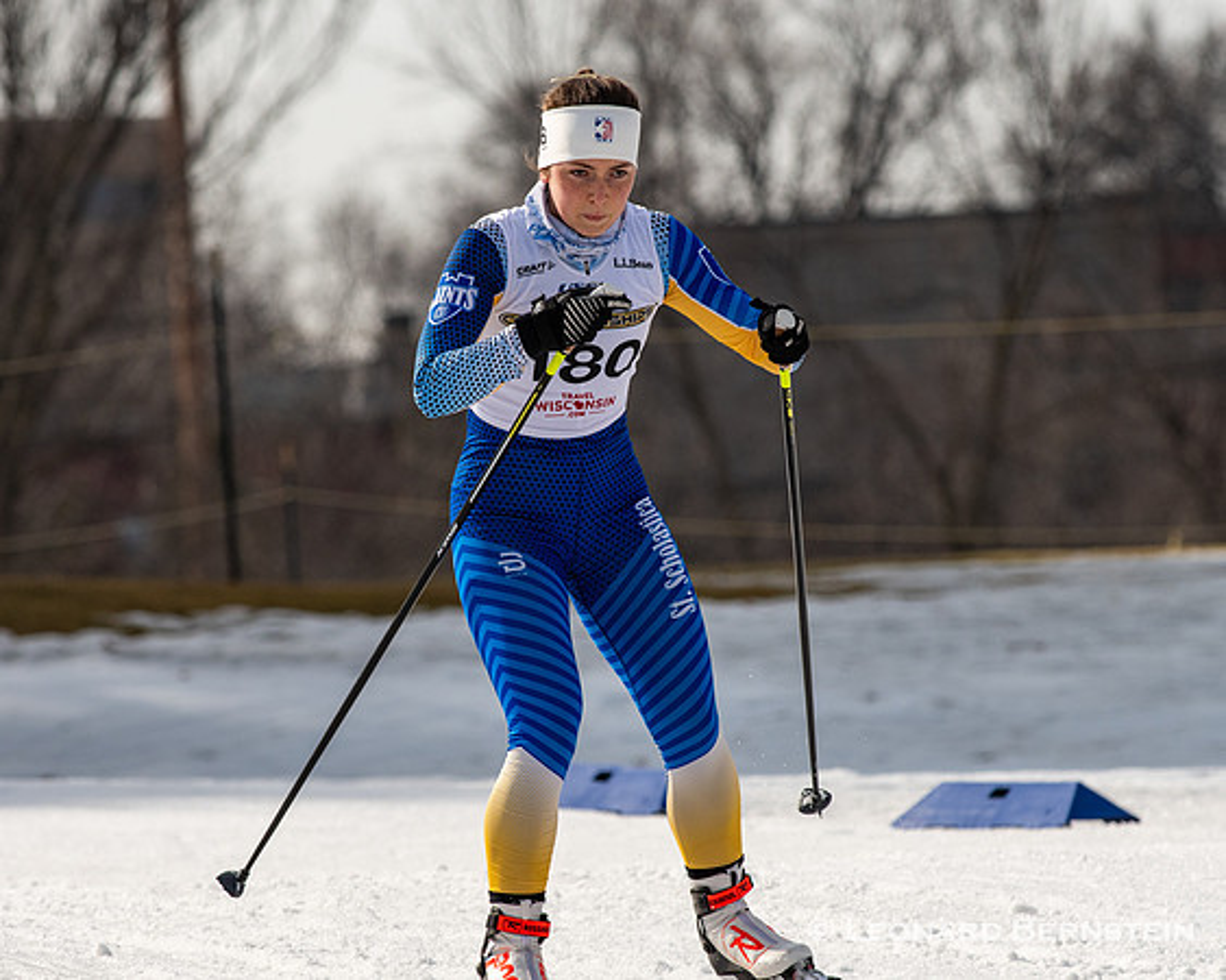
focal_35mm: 512
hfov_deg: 3.8
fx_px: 18559
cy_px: 485
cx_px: 555
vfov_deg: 3.0
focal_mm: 300
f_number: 7.1
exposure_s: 1/2000
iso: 400
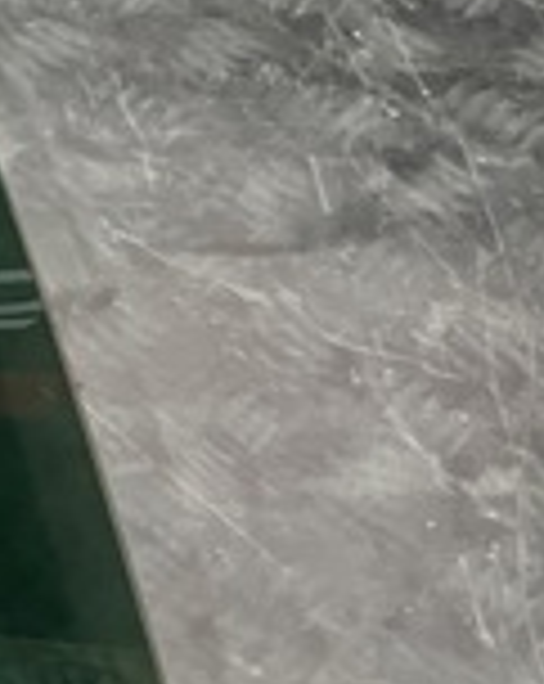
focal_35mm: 107
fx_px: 2160
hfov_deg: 11.4
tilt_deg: -55.8
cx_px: -836
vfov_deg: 18.0
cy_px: 349
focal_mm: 5.7
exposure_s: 1/42
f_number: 1.5
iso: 500
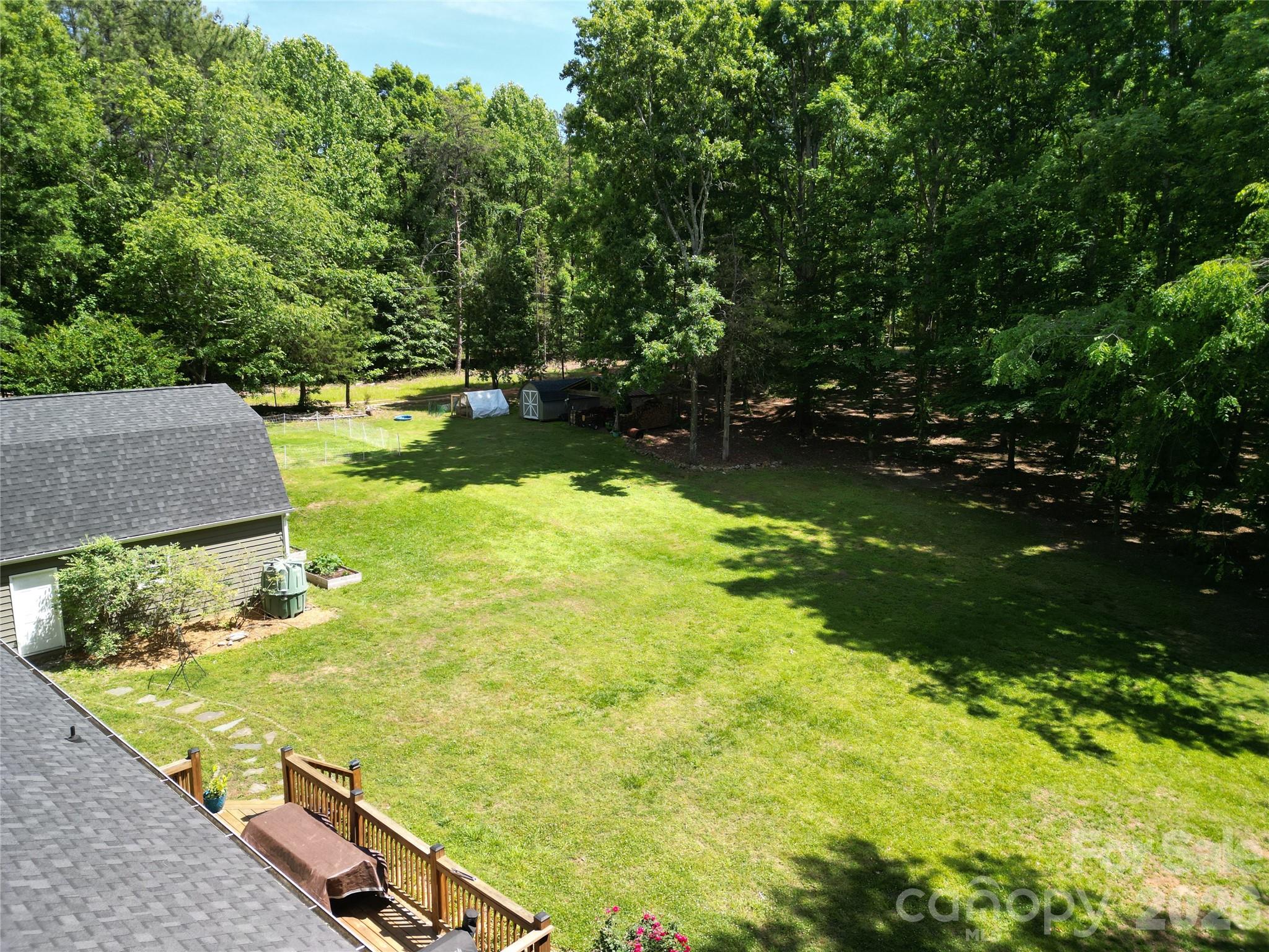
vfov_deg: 56.8
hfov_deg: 71.6
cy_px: 476
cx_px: 634
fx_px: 880
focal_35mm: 24
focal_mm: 6.72
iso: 100
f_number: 1.7
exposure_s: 1/100
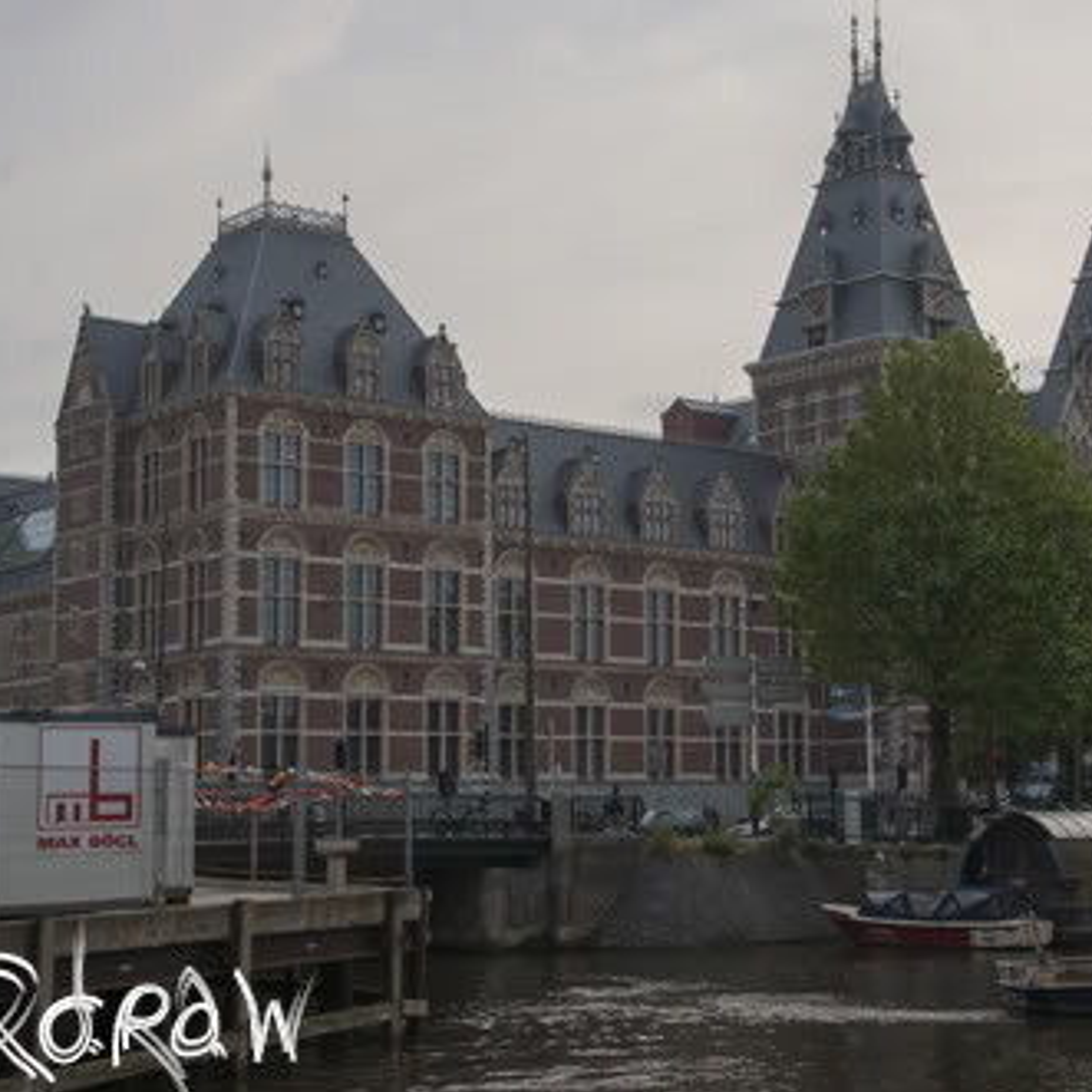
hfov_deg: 31.3
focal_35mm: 54
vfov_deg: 31.6
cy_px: 549
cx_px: 755
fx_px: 1927
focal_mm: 28
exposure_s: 1/80
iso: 100
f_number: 10
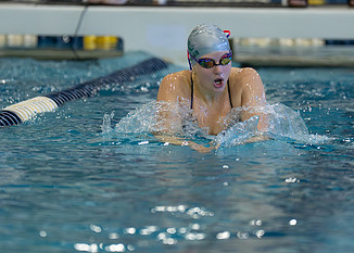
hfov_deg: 4.5
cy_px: 106
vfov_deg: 3.2
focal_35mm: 449
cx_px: 194
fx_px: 4515
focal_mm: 200
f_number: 2.8
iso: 2500
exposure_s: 1/1000
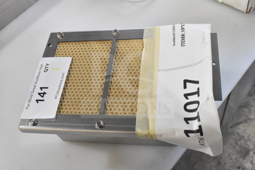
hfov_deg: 51.3
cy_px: 85
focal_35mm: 38
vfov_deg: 35.5
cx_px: 128
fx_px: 266
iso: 6400
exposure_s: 1/320
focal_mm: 25
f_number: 9
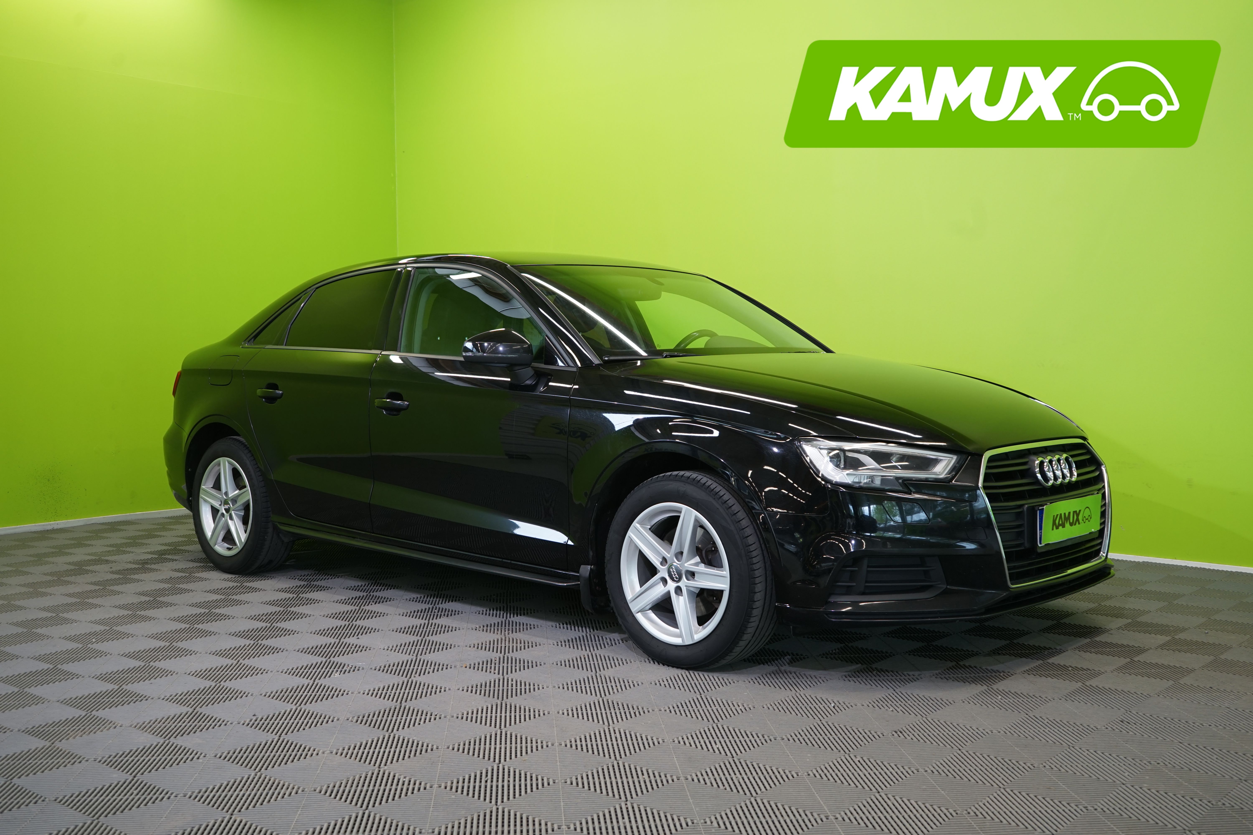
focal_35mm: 36
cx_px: 626
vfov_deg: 36.9
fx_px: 1253
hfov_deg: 53.1
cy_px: 418
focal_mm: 36
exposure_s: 1/30
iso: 500
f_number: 6.3
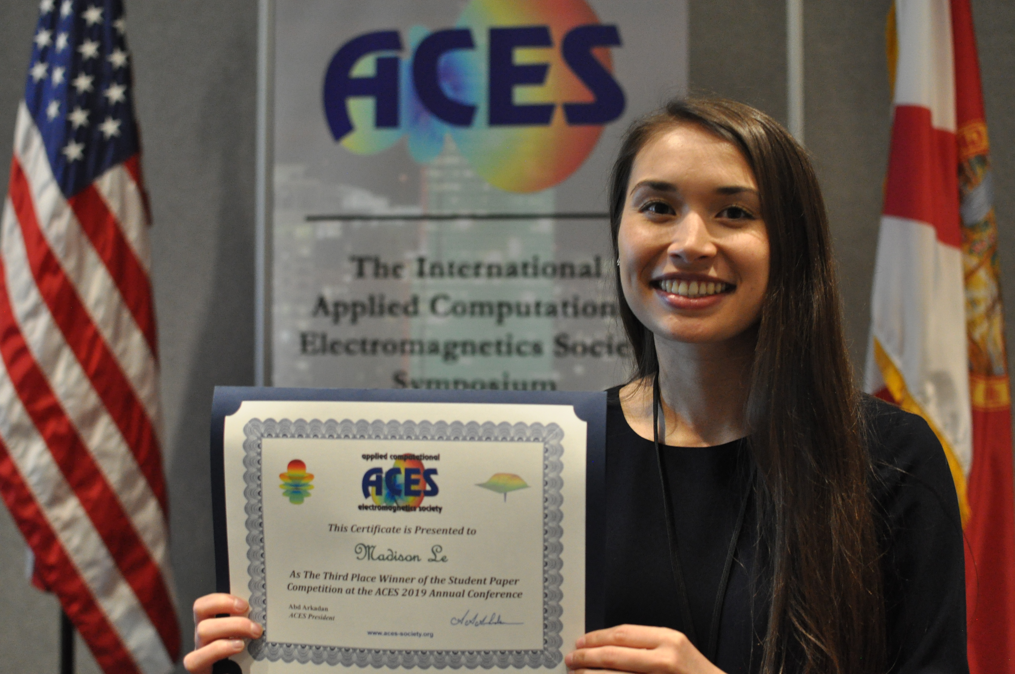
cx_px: 508
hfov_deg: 37.9
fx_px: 1478
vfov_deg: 25.7
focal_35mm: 52
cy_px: 337
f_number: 2.8
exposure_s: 1/50
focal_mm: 35
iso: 1600
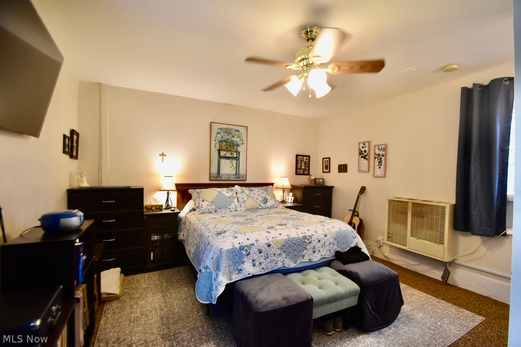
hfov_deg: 100.4
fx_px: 217
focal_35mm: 15
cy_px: 174
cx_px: 260
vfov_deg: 77.3
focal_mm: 10
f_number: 3.5
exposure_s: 1/60
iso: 1250
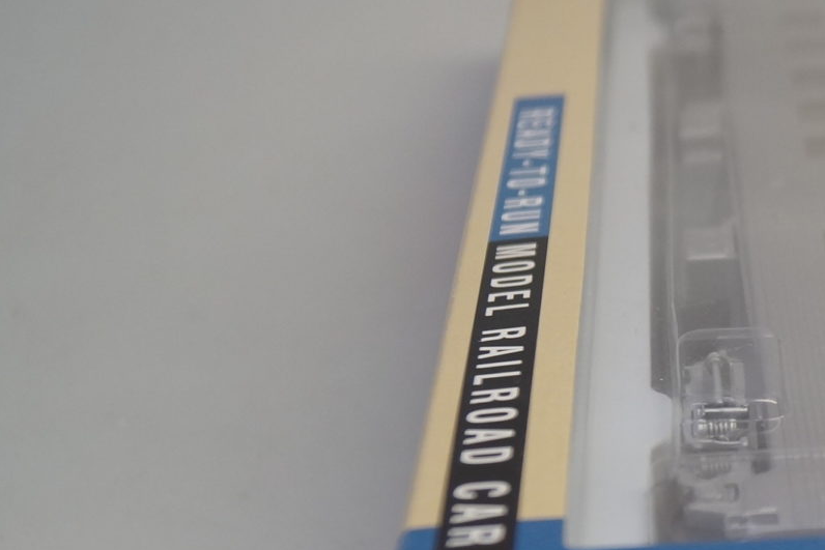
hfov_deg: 18.3
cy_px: 333
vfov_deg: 12.7
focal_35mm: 108
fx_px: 2475
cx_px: 893
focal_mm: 28
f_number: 4.5
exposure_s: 1/160
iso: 400
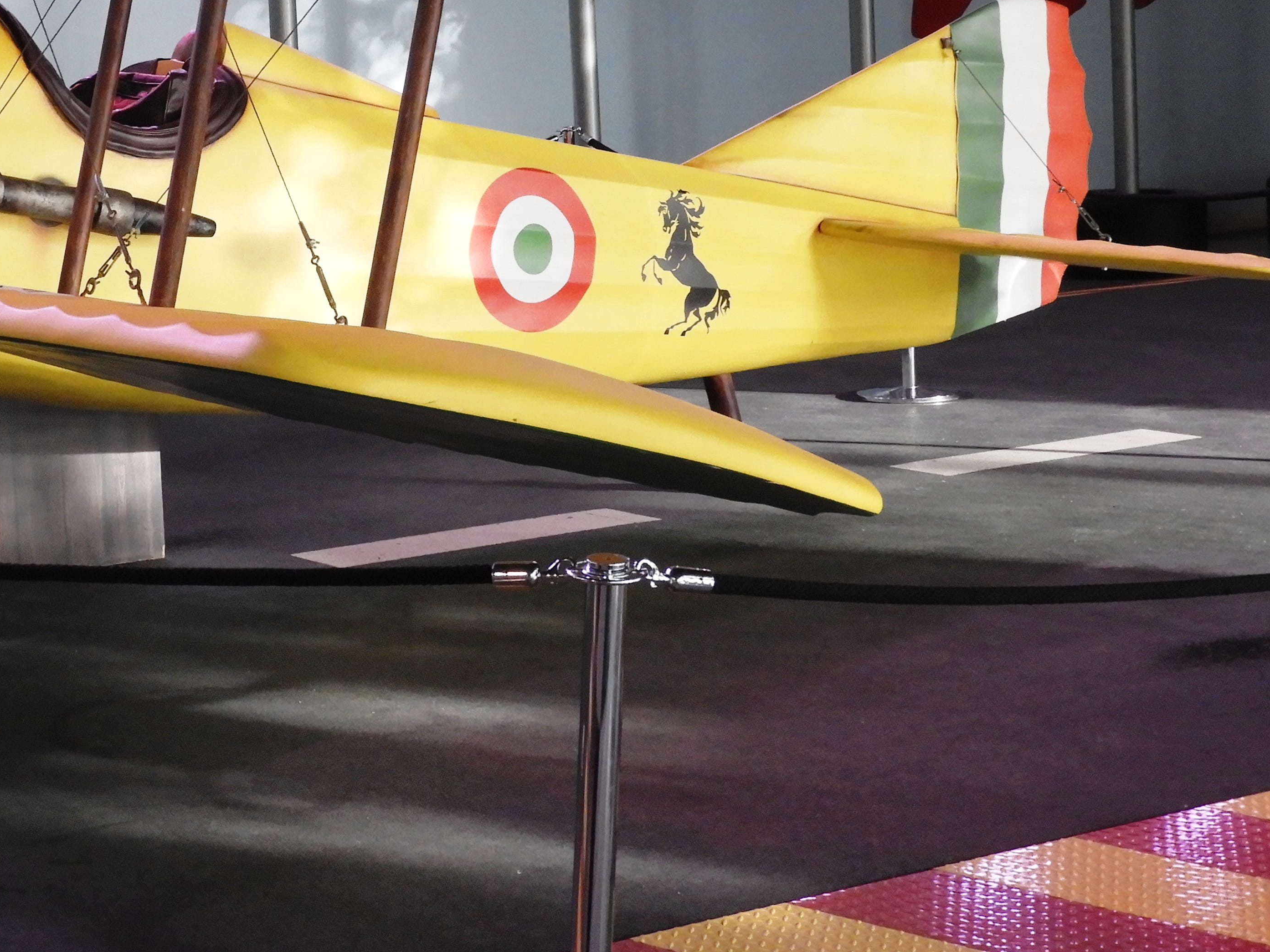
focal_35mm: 93
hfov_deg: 20.9
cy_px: 239
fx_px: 3412
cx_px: 279
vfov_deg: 15.8
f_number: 4
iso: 400
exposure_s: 1/30
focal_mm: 9
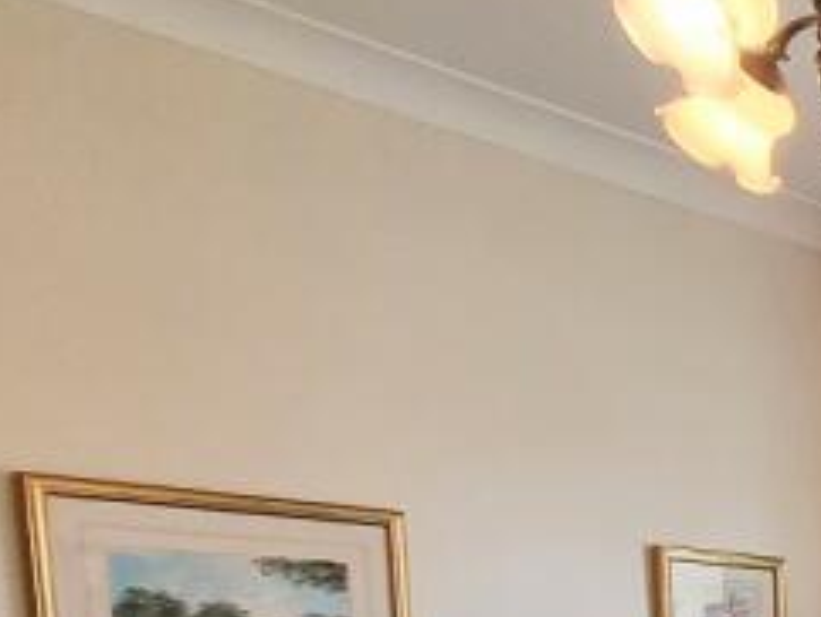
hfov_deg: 23.3
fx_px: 1306
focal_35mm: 55
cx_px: 1388
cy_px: 827
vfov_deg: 23.2
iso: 100
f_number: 2.2
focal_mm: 2.2
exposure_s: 1/100
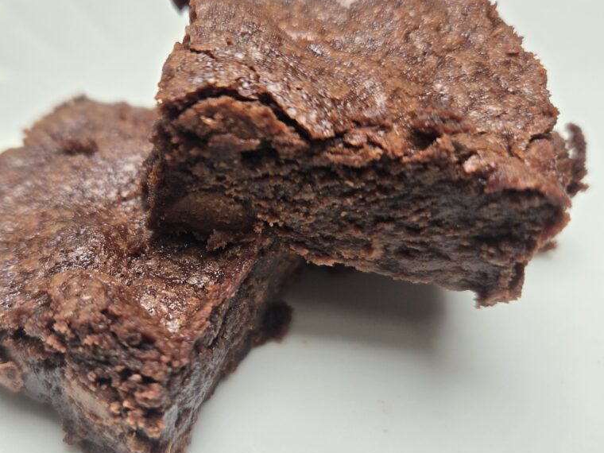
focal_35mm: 31
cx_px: 203
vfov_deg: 45.4
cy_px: 222
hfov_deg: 57.1
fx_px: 541
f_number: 1.8
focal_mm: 5.4
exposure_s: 1/120
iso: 80
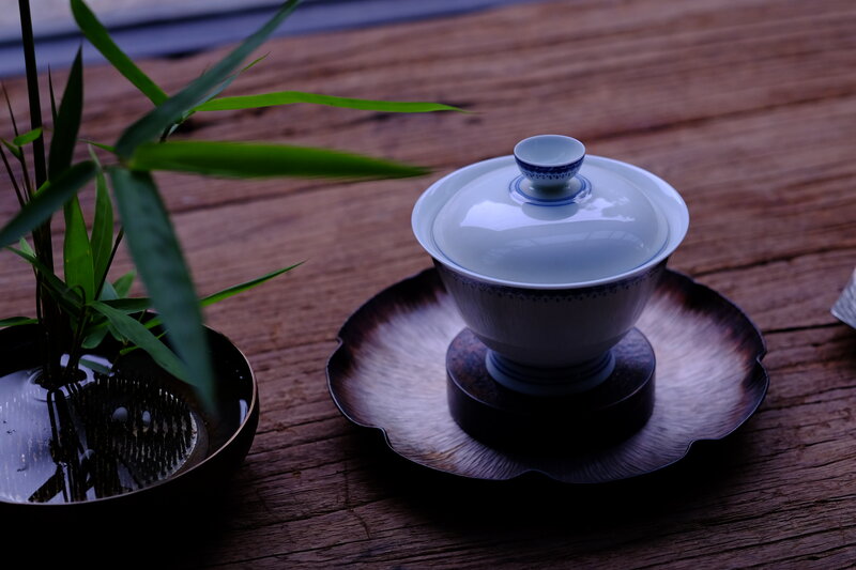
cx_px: 428
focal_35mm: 84
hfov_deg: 24.2
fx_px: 1997
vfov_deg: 16.3
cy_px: 285
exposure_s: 1/75
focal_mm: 56
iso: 800
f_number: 4
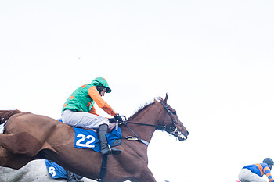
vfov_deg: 23.1
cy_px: 137
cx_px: 135
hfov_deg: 34.5
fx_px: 441
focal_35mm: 58
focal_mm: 35
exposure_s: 1/1000
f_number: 5
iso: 1250
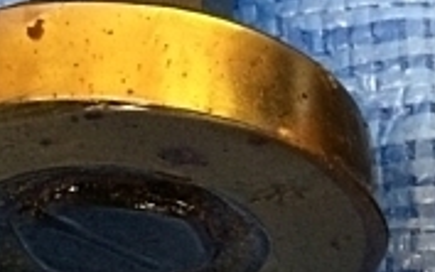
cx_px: 391
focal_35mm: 111
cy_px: 213
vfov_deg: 11.8
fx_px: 1317
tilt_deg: -70.4
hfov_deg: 18.4
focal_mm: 4.15
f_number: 2.2
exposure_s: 1/30
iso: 200
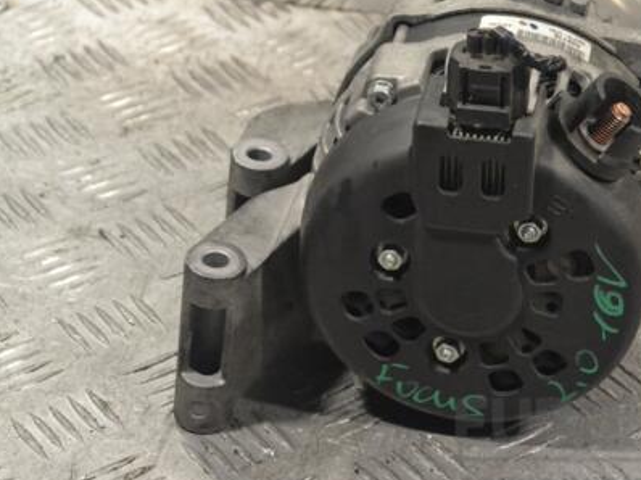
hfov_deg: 16.4
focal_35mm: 120
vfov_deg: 12.4
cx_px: 425
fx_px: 2216
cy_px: 208
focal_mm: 55
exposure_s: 1/250
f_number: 8
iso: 3200
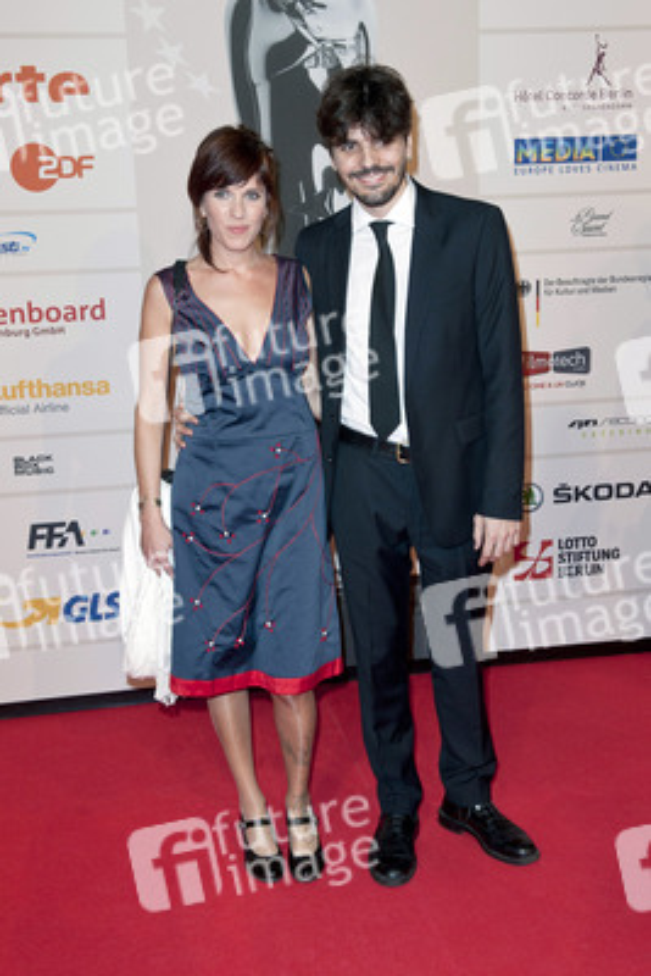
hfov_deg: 31.9
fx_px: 1138
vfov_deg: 46.4
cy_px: 488
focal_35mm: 42
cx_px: 326
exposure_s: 1/320
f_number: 6.3
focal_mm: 42
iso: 800
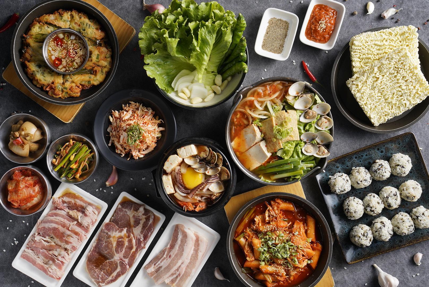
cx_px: 214
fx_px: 596
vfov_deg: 27.0
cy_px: 144
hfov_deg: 39.6
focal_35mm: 50
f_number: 11
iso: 250
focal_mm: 50
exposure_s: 1/125
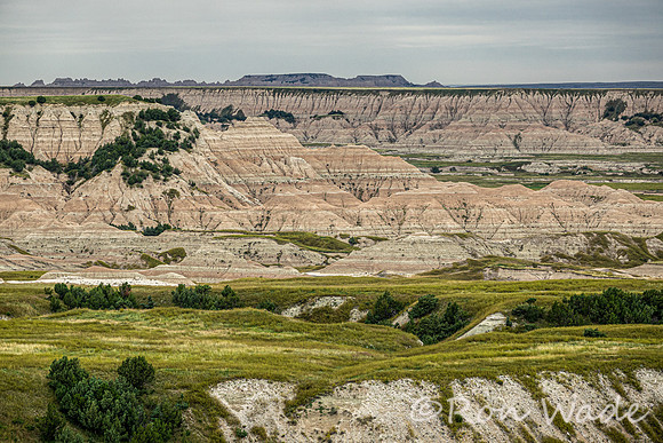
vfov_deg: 8.6
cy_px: 222
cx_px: 332
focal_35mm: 159
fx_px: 2929
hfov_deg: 12.9
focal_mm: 58.29
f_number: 4
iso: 200
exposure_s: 1/320
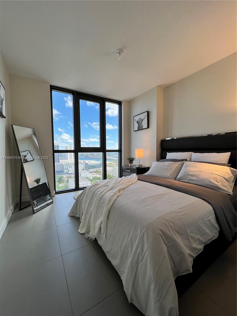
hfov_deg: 89.9
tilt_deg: -3.1
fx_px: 119
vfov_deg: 106.2
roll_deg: +0.6
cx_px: 118
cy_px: 158
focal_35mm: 13
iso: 40
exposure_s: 1/120
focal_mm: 1.57
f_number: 1.8
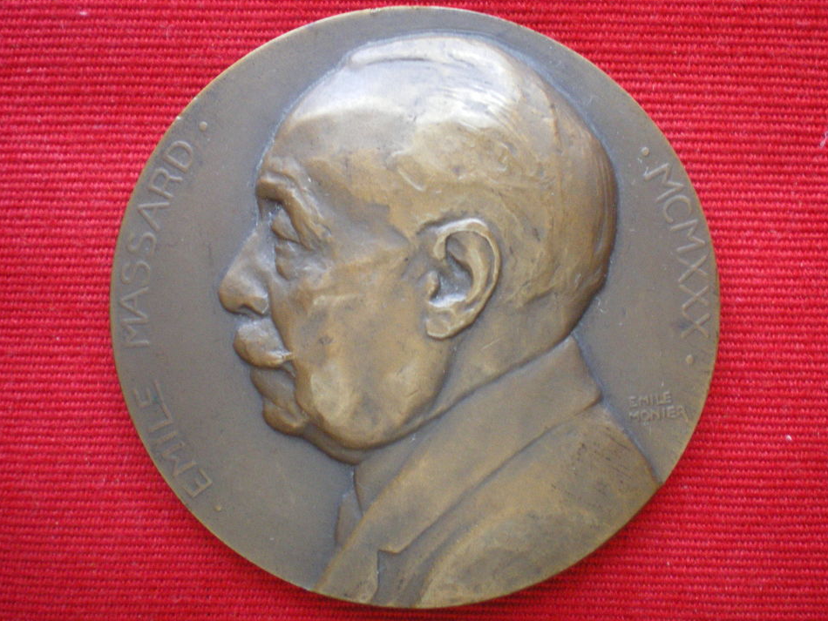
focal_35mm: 40
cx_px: 432
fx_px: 957
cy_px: 300
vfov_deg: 36.0
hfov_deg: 46.8
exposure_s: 1/20
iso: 400
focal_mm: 6.3
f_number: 3.1
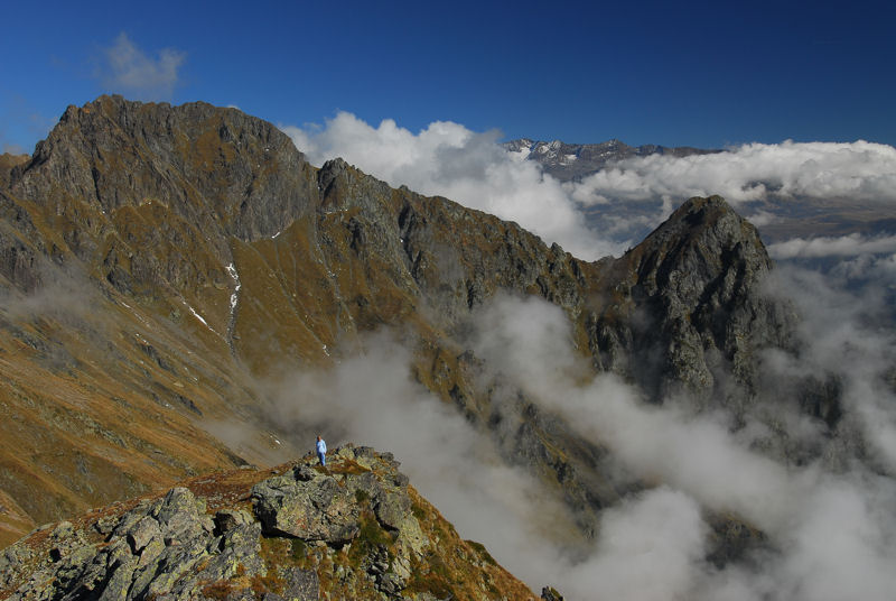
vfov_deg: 37.0
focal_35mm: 36
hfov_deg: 53.1
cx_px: 448
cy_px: 300
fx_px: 897
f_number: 7.1
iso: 100
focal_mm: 24
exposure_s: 1/125
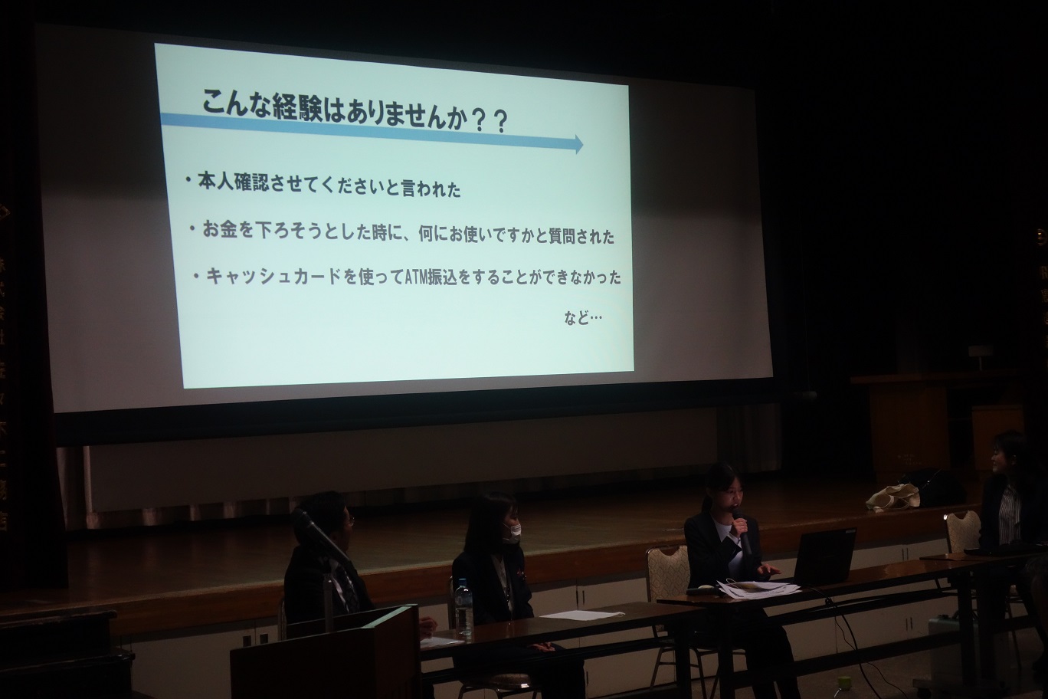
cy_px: 350
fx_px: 1659
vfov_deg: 23.8
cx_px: 524
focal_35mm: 57
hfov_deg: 35.1
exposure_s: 1/40
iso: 800
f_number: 3.5
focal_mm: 21.29
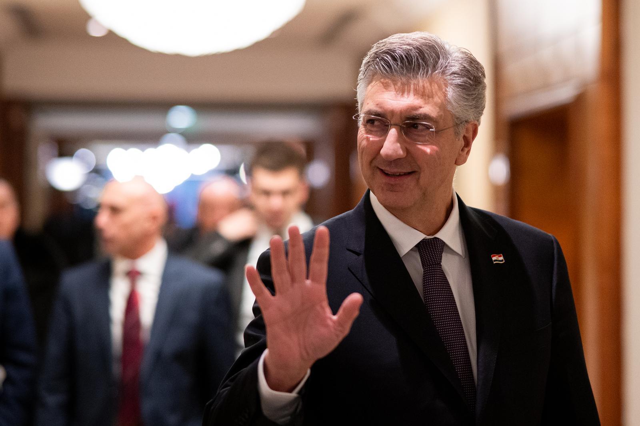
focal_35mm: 129
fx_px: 2297
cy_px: 204
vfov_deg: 10.6
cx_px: 419
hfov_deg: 15.8
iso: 4000
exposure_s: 1/250
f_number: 1.8
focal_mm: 85
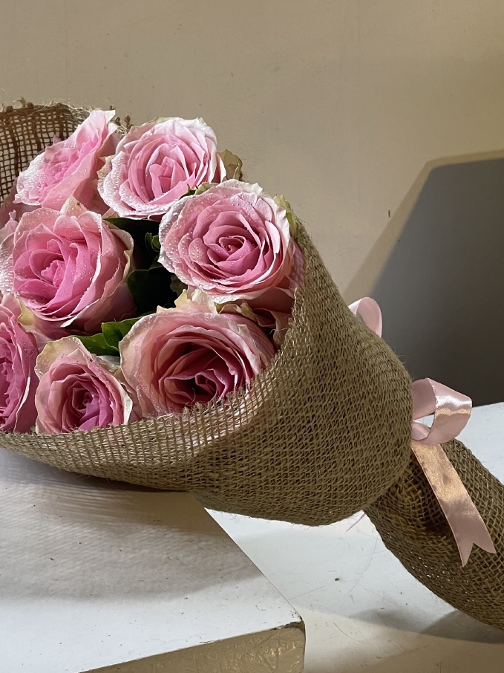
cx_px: 170
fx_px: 2059
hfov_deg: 13.9
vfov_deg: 18.5
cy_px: 220
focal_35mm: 106
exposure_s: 1/100
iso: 100
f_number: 2.2
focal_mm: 7.5
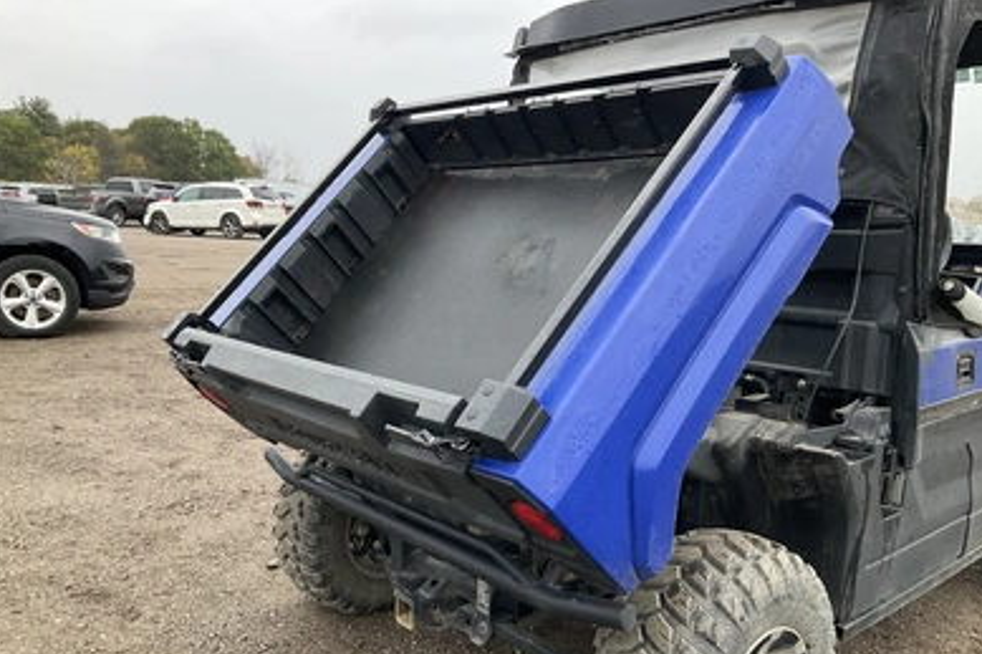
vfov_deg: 42.2
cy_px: 374
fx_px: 845
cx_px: 492
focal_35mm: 31
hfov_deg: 60.3
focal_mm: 3
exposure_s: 1/145
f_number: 1.8
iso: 32
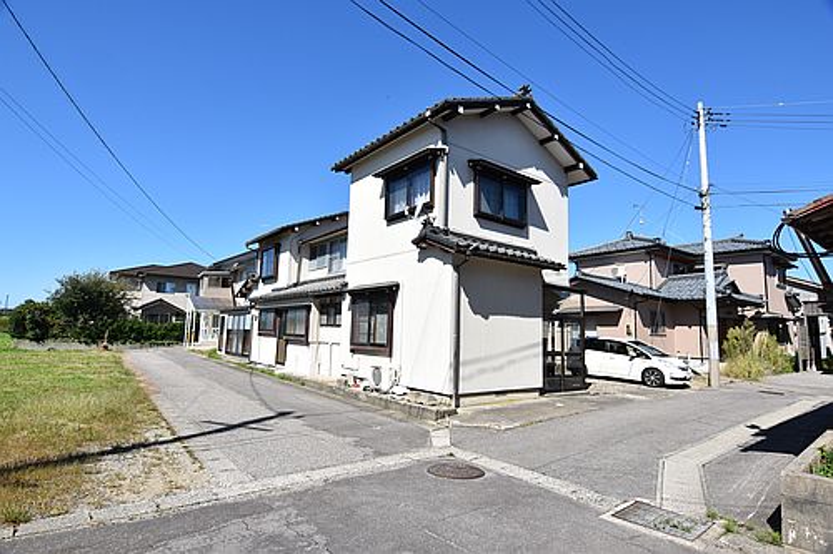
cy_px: 277
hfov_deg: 90.0
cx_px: 416
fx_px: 416
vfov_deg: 67.3
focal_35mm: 18
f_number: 10
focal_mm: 12
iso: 200
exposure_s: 1/400
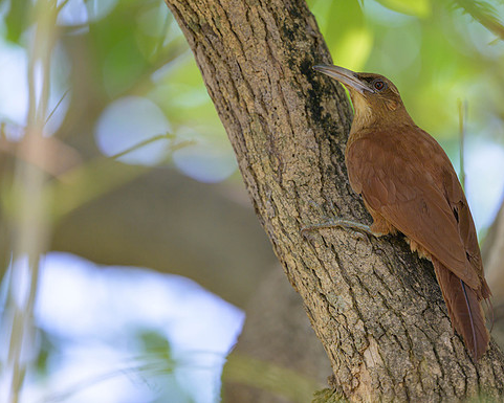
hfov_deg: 3.1
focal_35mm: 620
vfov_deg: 2.5
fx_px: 9250
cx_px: 295
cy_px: 136
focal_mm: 400
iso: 360
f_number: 2.8
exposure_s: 1/1600
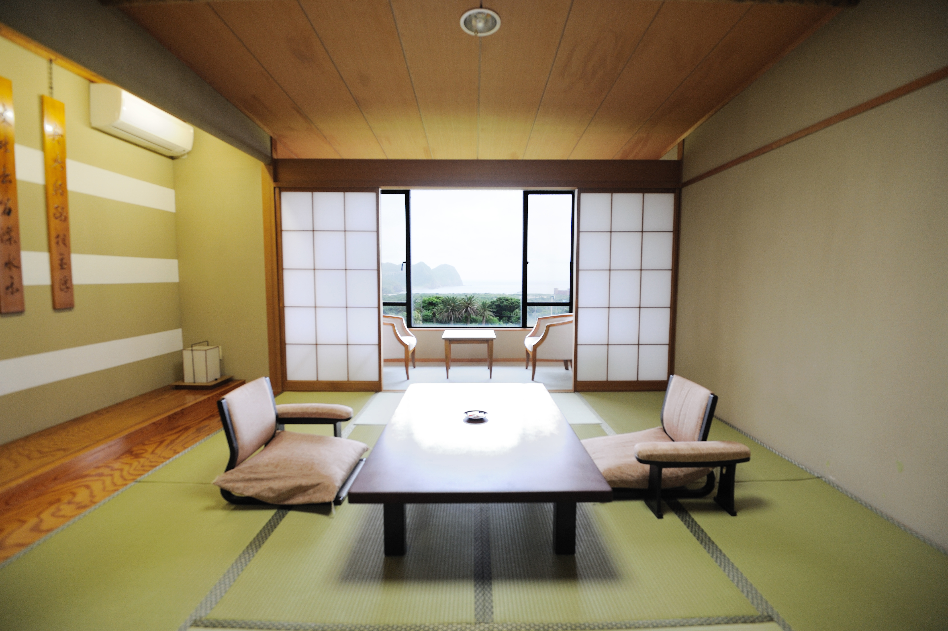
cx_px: 474
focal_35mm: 16
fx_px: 421
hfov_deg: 96.8
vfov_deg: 73.7
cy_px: 316
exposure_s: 1/800
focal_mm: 16
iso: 800
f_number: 4
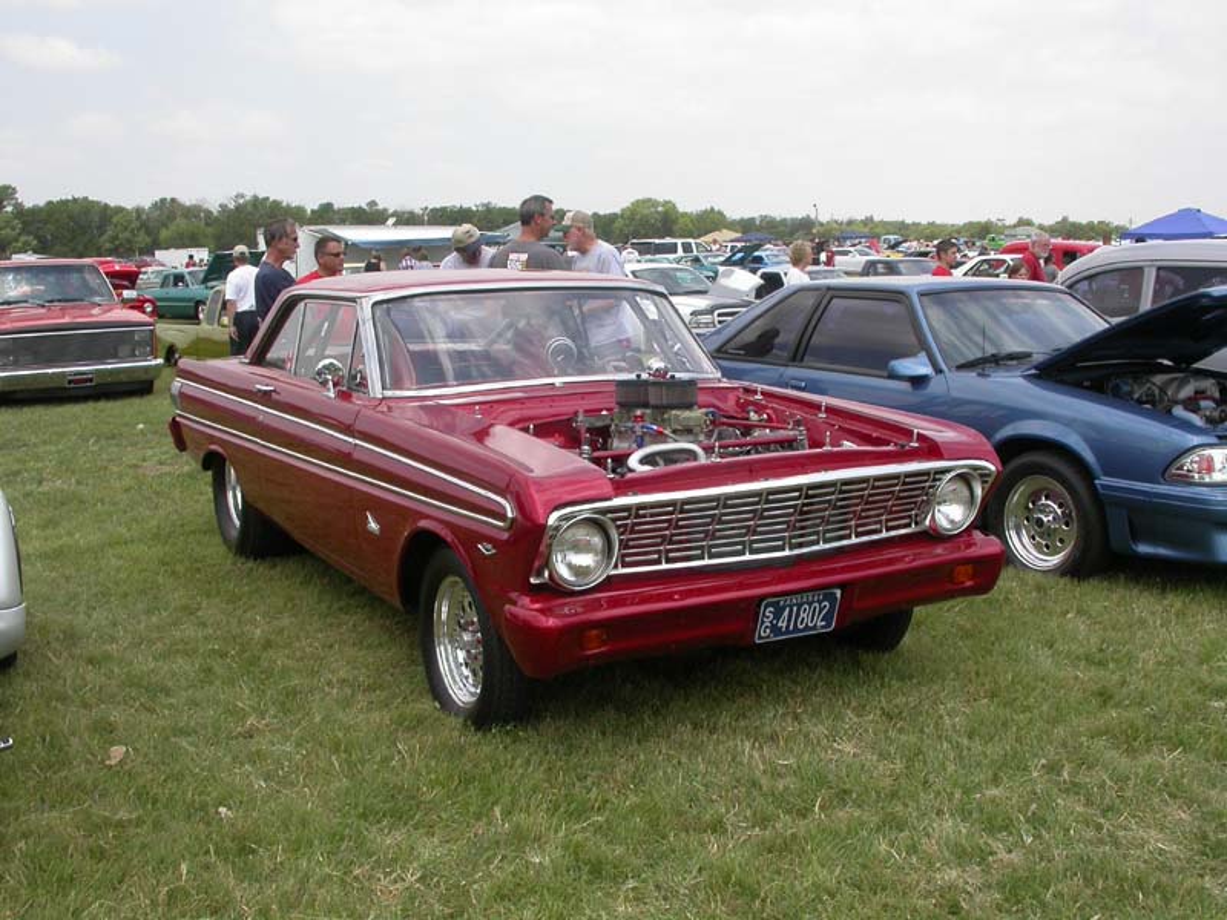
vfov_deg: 37.7
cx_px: 614
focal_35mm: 38
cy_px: 460
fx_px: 1347
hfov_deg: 49.0
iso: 100
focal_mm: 7.85
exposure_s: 1/271
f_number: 6.7
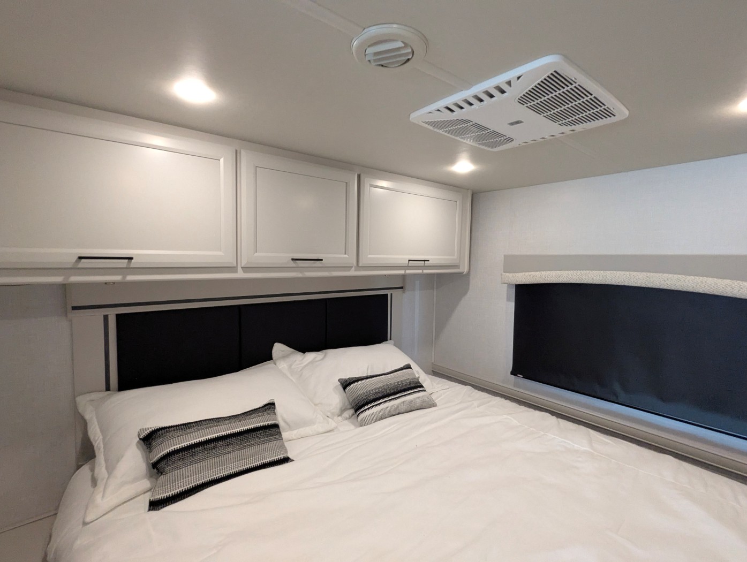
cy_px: 281
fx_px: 346
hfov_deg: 94.4
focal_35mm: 16
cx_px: 374
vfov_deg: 78.2
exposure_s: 1/115
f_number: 2.2
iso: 659
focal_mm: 2.35
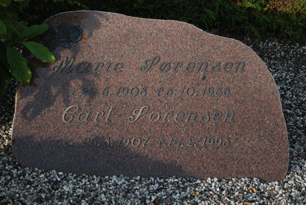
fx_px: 766
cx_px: 153
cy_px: 102
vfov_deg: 15.2
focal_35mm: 90
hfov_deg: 22.6
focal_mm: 60
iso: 250
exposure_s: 1/400
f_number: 5.3
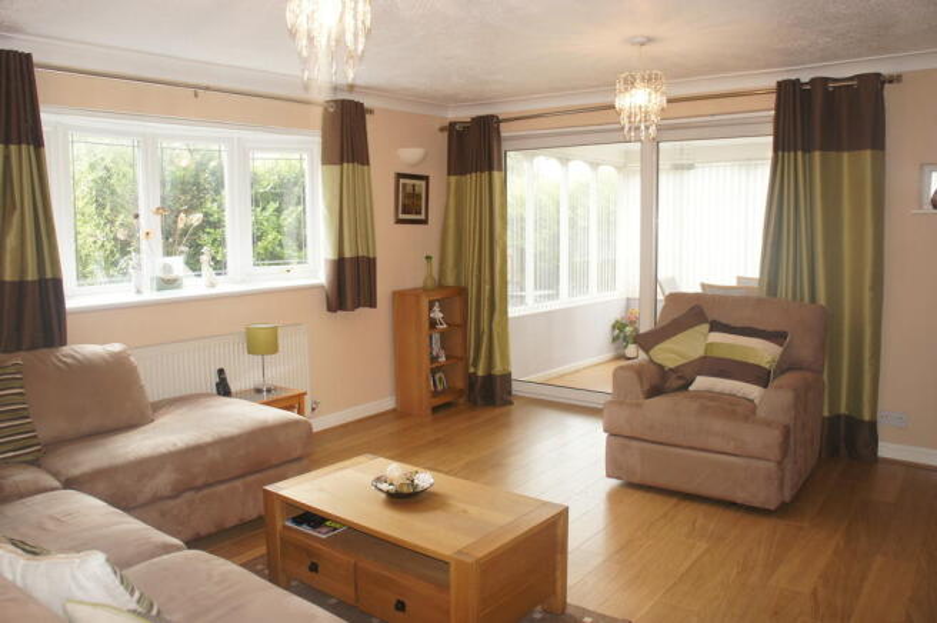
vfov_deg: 47.8
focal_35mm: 27
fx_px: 702
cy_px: 312
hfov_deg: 67.4
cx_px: 468
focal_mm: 18
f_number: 4
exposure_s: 1/80
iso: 200
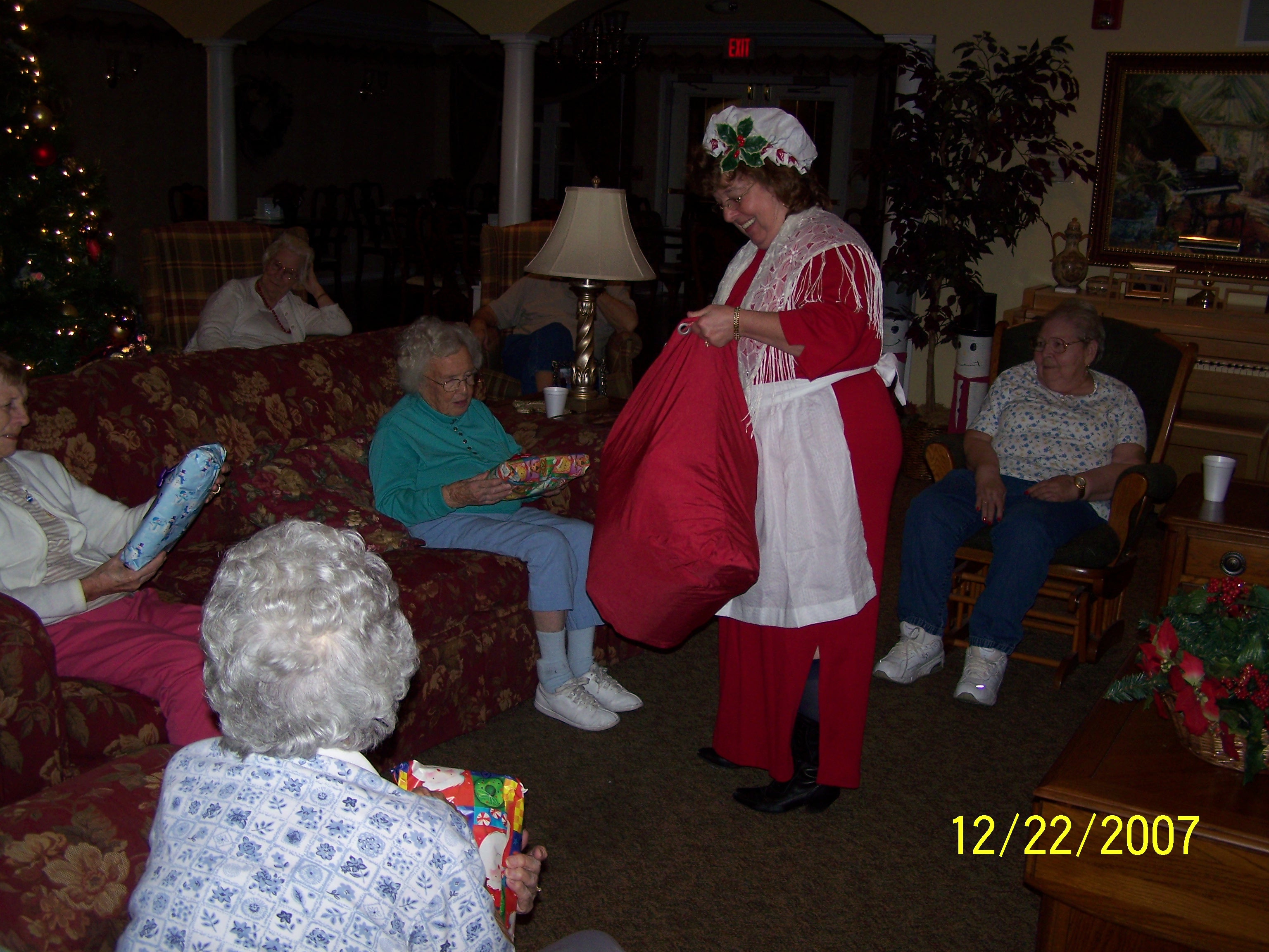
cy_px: 476
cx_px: 634
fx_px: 1393
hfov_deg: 49.0
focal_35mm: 38
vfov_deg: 37.7
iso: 80
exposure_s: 1/60
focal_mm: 6.3
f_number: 2.8
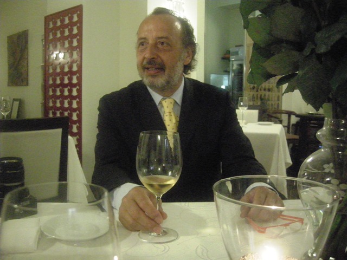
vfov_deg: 39.7
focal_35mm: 36
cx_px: 174
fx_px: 361
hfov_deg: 51.4
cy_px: 130
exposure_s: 1/30
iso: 1600
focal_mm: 7.5
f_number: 2.7
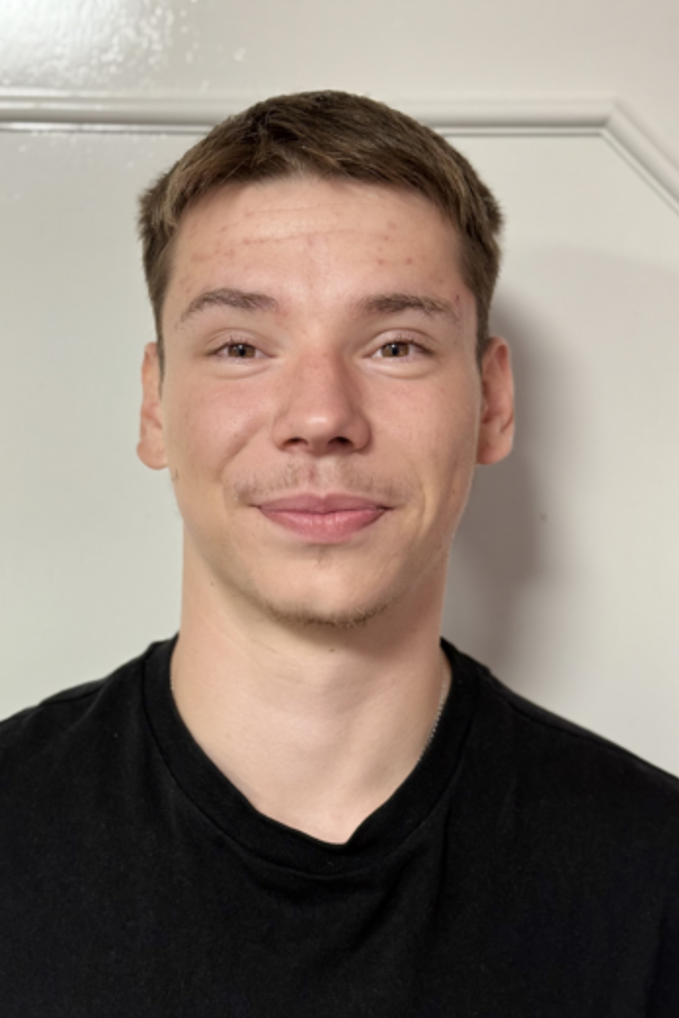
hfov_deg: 26.5
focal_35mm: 51
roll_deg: -0.5
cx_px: 314
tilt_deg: -4.2
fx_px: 1443
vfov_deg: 38.9
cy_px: 518
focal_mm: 6.76
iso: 200
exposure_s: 1/60
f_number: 1.78
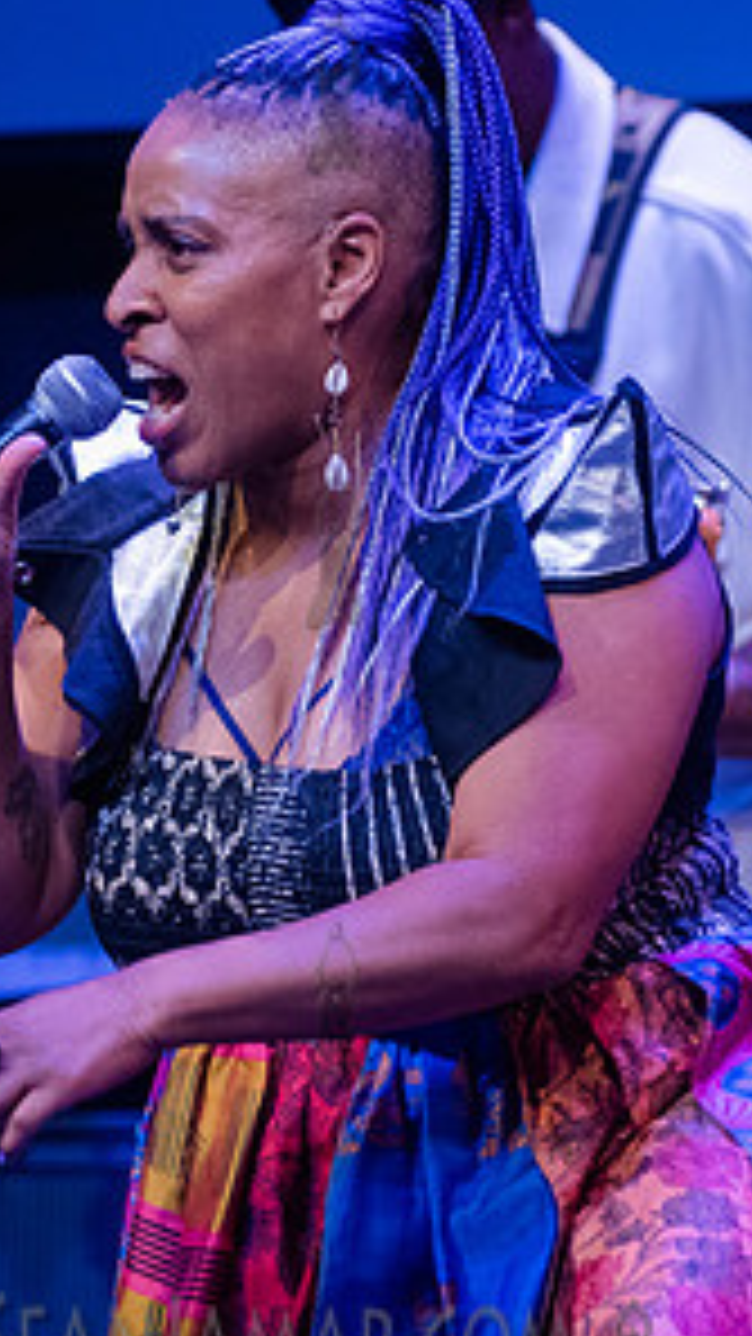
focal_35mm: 396
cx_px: 273
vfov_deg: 5.5
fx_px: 14042
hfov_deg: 3.1
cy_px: 547
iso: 5000
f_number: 3.5
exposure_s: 1/400
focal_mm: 185
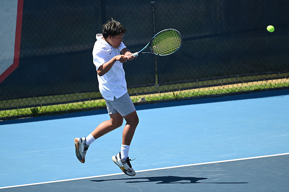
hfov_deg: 5.2
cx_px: 144
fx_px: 3209
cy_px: 96
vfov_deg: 3.4
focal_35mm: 400
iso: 320
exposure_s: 1/1000
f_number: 5.6
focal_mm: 400
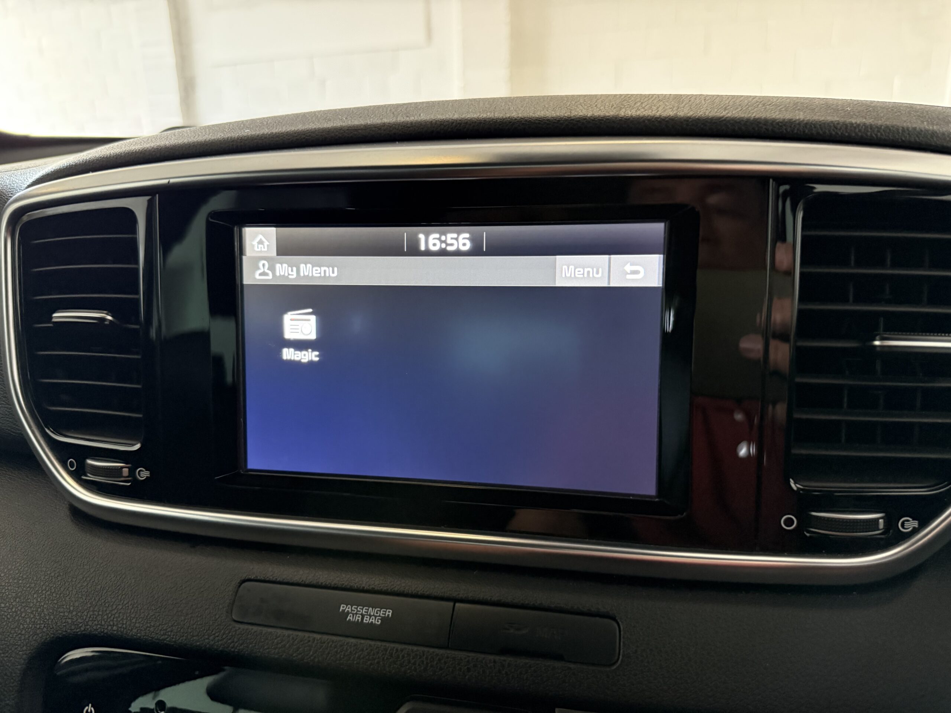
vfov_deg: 56.8
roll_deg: +1.9
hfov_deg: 71.6
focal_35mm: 24
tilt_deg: -15.3
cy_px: 356
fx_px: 659
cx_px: 476
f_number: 1.78
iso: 1000
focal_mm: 6.76
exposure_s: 1/38
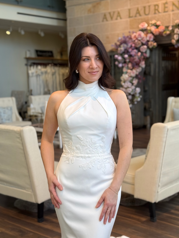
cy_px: 122
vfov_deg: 36.8
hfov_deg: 28.0
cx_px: 93
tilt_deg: -6.9
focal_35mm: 52
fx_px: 358
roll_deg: +1.2
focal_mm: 6.76
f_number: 1.78
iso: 64
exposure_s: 1/326
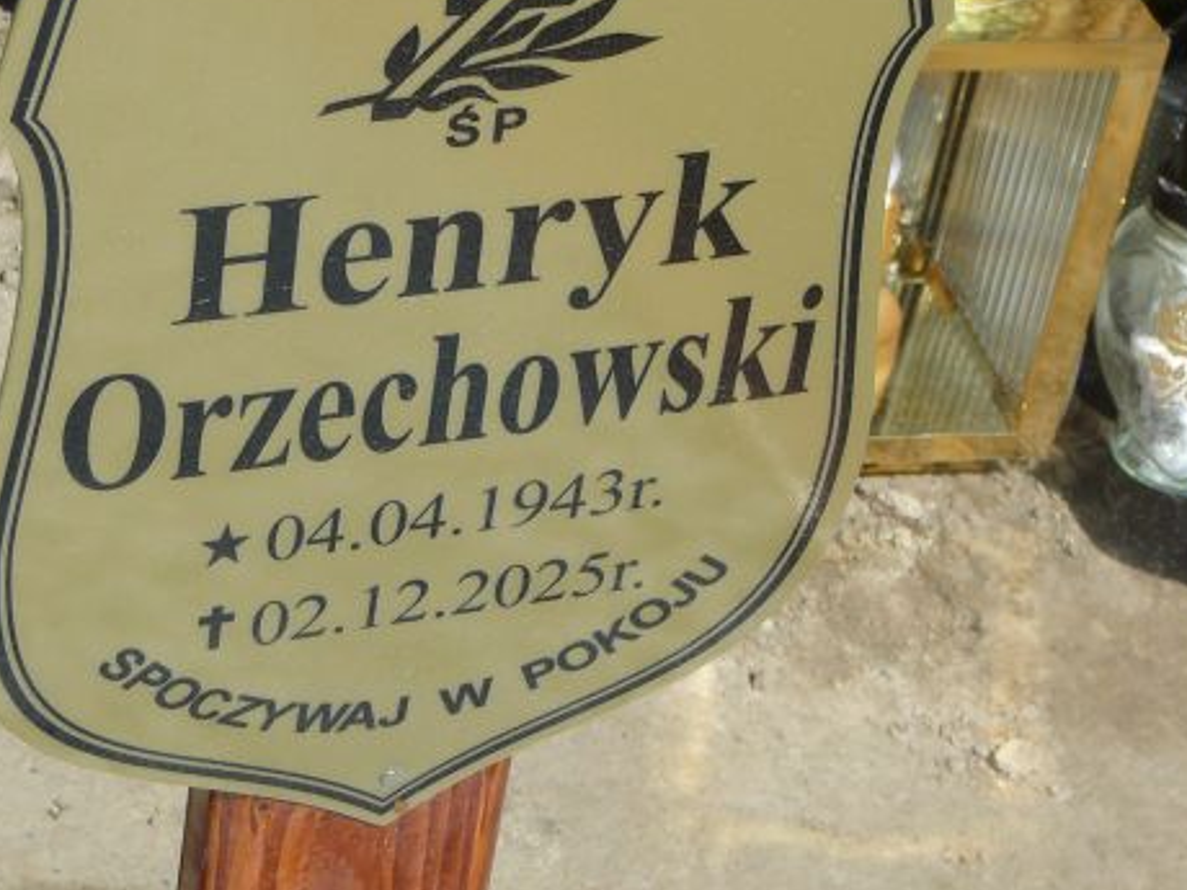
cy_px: 333
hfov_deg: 17.2
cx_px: 436
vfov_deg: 13.0
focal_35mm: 114
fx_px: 3909
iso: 80
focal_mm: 12.2
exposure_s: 1/320
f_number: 6.3
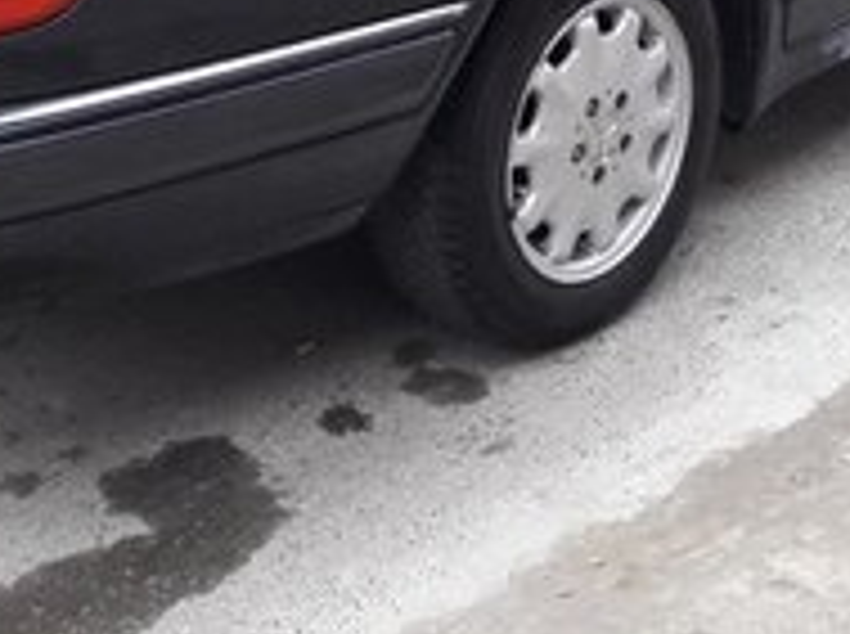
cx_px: 553
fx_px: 2402
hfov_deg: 20.0
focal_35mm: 98
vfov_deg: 14.1
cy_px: -326
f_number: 1.9
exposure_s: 1/145
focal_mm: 3.7
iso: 40
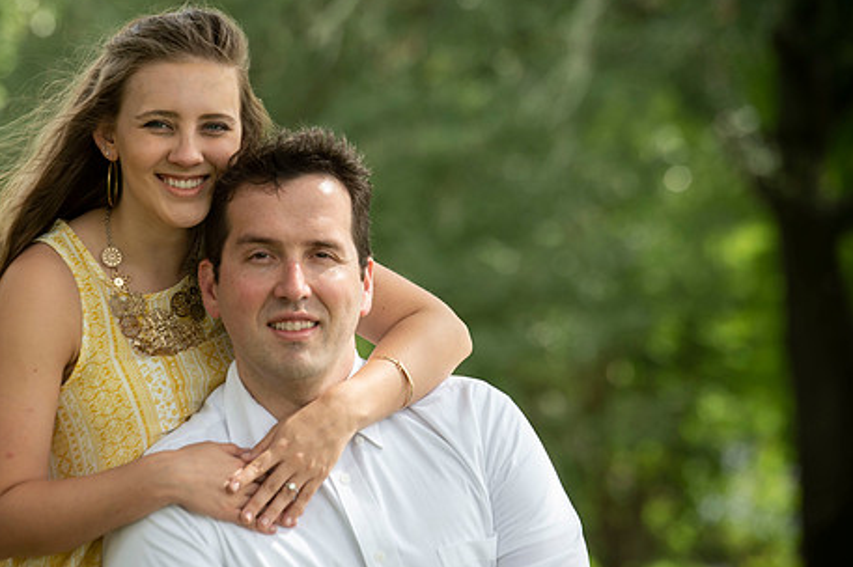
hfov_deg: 8.8
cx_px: 327
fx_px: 5564
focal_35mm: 235
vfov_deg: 5.8
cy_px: 289
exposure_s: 1/125
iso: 125
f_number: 5.6
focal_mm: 185
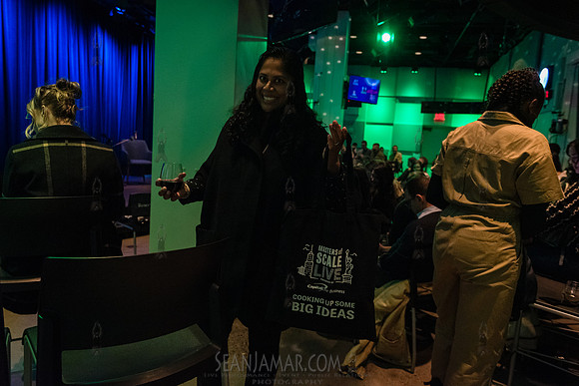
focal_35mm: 26
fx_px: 418
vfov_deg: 49.6
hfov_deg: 69.4
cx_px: 290
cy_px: 193
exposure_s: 1/125
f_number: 3.5
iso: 8000
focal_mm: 26
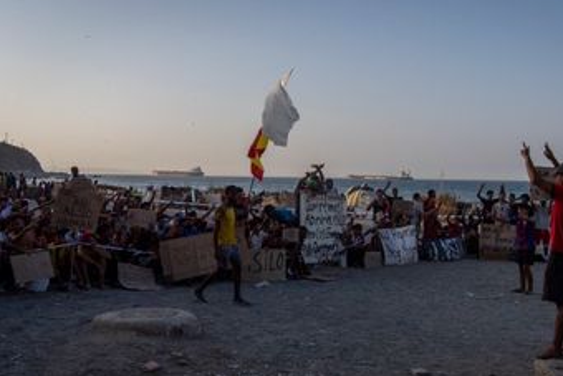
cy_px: 195
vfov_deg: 33.4
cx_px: 330
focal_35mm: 40
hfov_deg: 48.2
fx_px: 626
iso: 1250
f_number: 22
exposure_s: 1/1600
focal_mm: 34
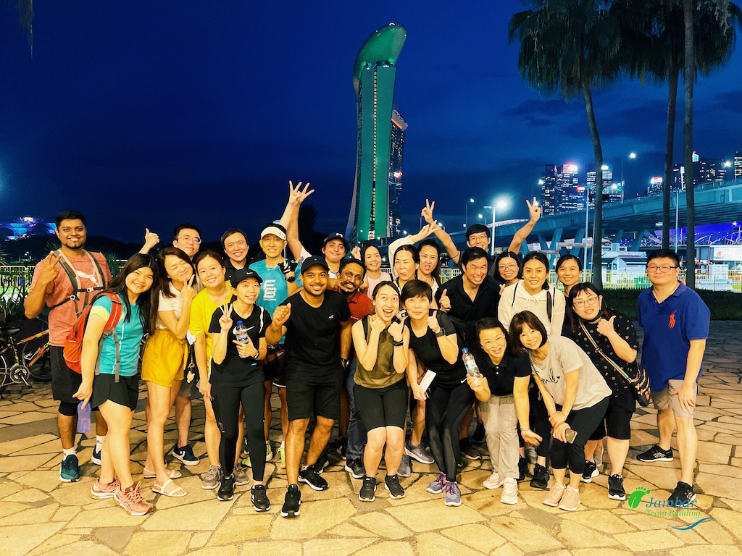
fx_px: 557
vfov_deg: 53.1
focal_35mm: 26
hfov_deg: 67.3
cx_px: 371
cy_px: 278
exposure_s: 1/25
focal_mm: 5.1
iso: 640
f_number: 1.6
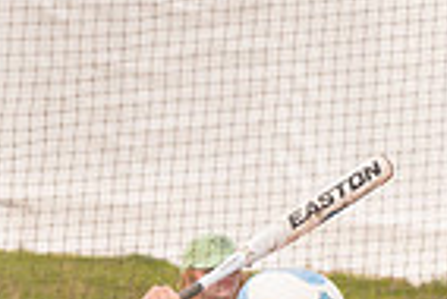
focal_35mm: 825
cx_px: 286
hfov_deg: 2.5
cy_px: 529
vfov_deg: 1.7
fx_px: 10254
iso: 1000
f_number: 5.6
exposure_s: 1/2000
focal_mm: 135
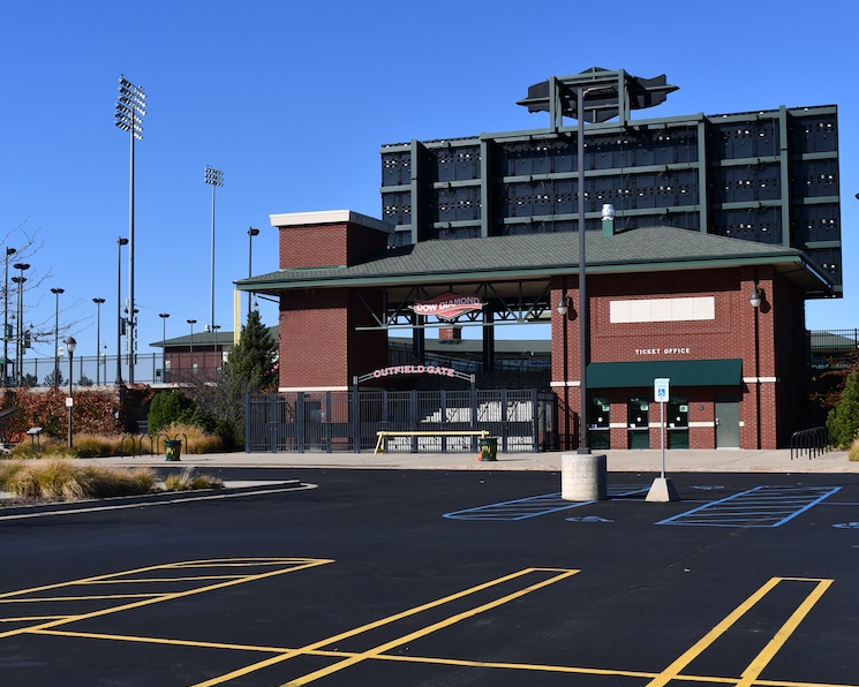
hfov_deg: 36.6
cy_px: 344
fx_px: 1297
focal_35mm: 51
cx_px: 496
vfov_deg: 29.7
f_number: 9
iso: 100
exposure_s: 1/320
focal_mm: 30
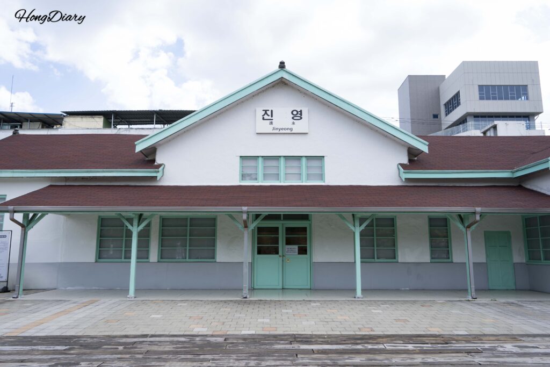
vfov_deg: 46.4
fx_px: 428
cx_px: 275
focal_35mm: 28
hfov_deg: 65.5
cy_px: 184
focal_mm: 28
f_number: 8
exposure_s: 1/125
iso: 100
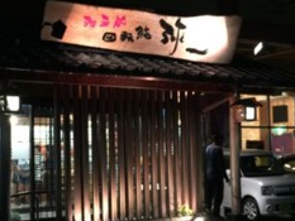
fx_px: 477
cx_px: 116
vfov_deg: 26.1
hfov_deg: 34.2
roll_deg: +0.4
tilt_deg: +3.0
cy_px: 134
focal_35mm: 56
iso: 100
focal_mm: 4.15
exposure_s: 1/15
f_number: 2.2
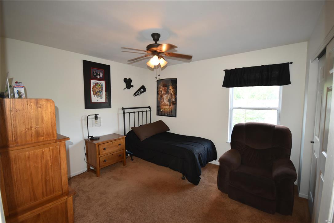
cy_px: 112
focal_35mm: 15
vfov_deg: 77.3
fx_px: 139
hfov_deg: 100.4
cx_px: 167
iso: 1000
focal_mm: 10
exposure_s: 1/60
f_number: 4
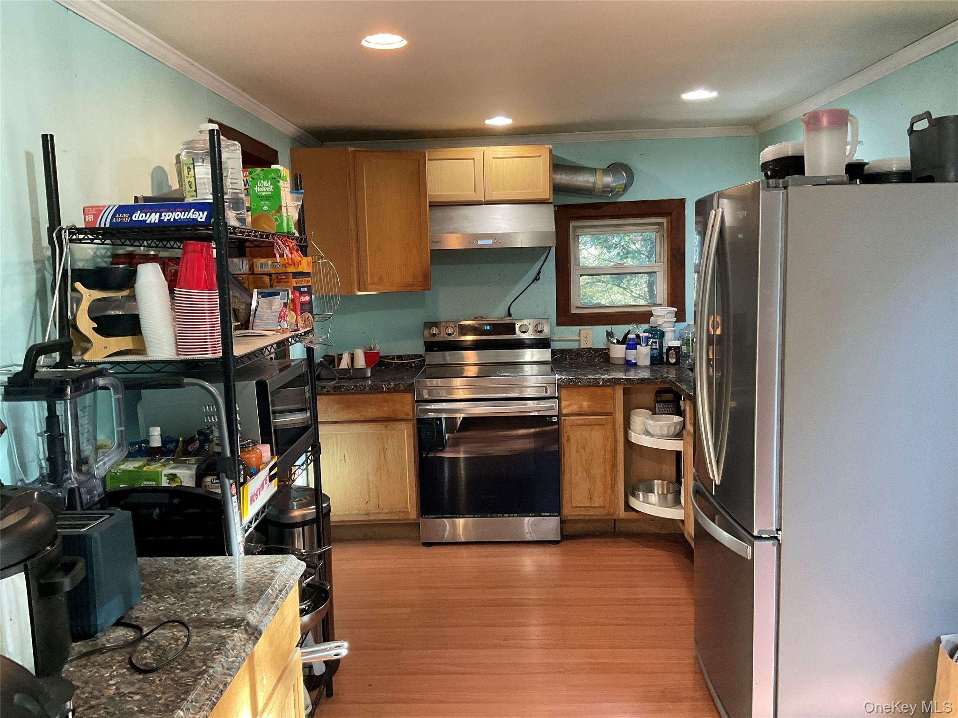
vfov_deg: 48.2
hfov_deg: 61.7
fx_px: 803
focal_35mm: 29
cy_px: 359
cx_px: 479
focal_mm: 3
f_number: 1.8
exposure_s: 1/60
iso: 200
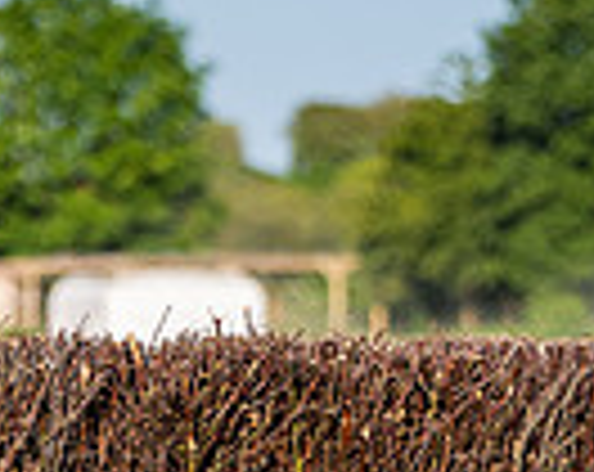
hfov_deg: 2.6
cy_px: 210
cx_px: -332
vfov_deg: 2.1
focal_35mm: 749
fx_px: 13138
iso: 200
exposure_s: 1/1250
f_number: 4
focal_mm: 120
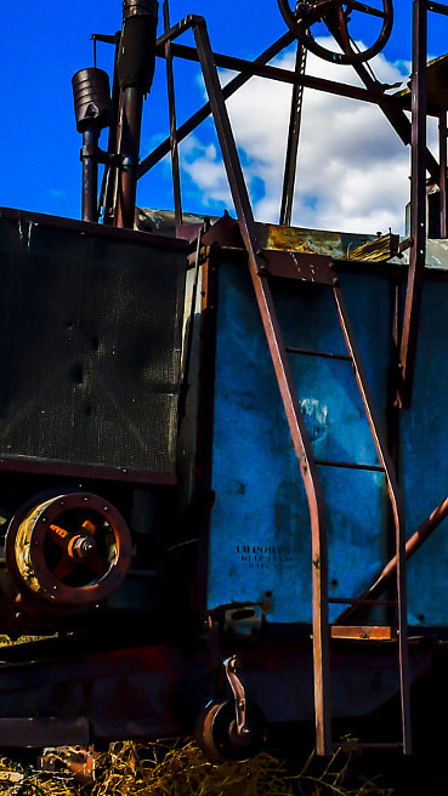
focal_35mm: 69
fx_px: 1457
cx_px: 350
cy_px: 258
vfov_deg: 30.3
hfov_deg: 17.4
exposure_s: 1/400
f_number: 11
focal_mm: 18
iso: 200
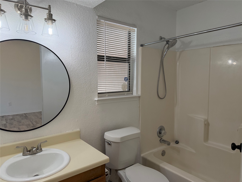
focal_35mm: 24
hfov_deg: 71.6
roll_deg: +0.5
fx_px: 168
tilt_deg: -5.1
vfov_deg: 56.8
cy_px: 91
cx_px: 121
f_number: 1.78
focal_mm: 6.76
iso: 200
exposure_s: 1/188
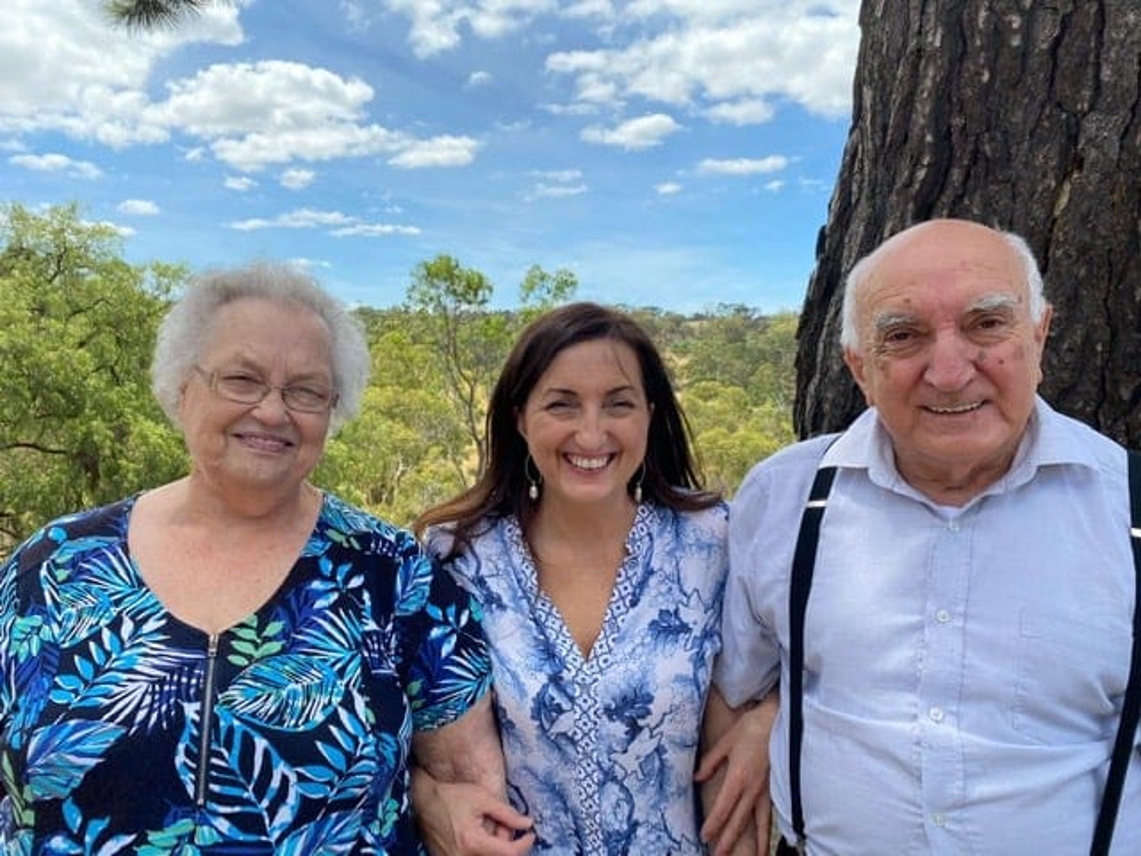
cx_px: 570
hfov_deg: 67.3
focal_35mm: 26
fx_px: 857
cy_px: 428
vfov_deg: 53.1
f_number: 1.8
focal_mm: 4.25
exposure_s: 1/1332
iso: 32
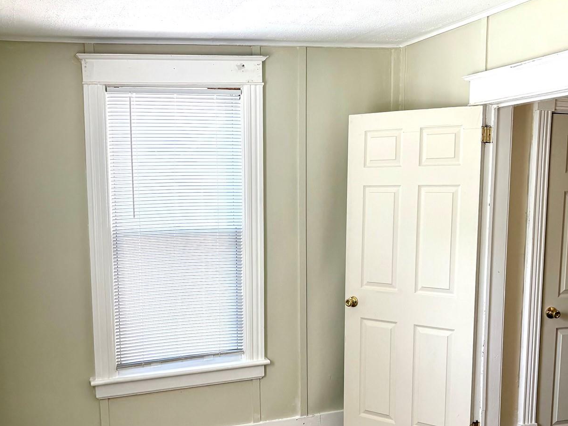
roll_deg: +0.2
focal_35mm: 44
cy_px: 283
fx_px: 722
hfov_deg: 42.9
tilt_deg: -7.5
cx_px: 268
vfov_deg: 32.6
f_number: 1.6
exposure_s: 1/176
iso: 100
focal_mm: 5.96
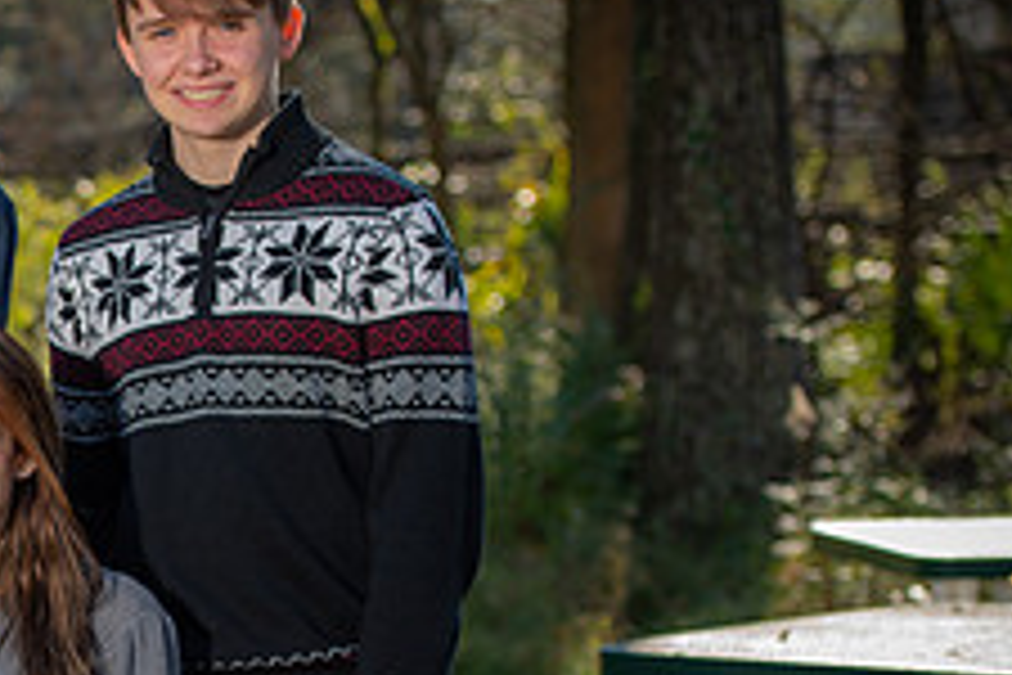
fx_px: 5060
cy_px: 585
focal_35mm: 180
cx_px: -166
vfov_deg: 7.6
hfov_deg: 11.2
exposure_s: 1/250
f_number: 3.5
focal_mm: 70
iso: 50
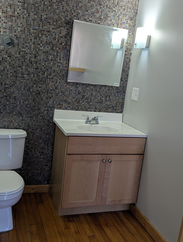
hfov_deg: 39.7
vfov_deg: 51.3
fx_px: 253
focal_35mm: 36
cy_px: 120
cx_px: 85
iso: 52
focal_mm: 6.81
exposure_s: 1/46.7
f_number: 1.85
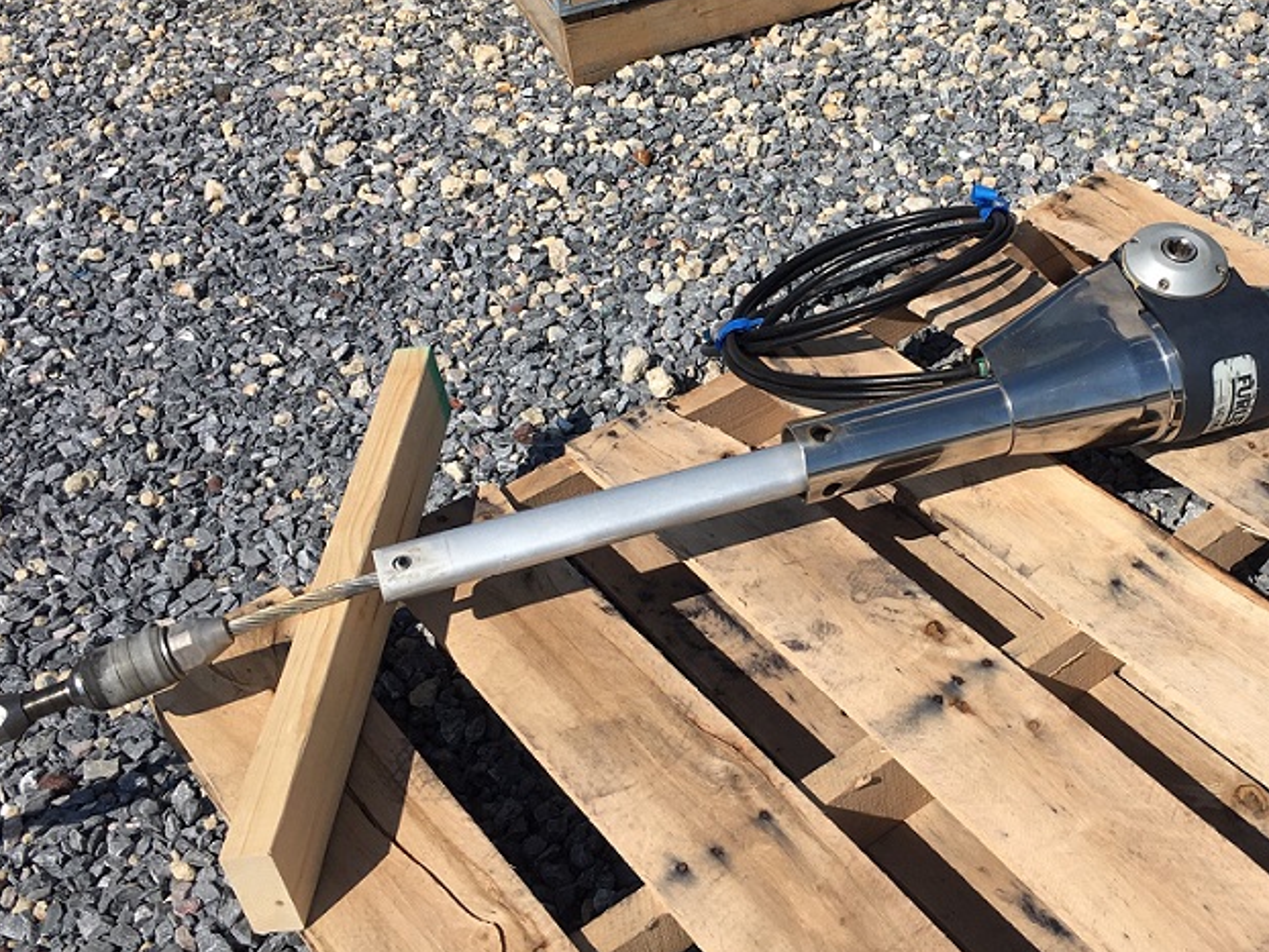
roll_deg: +5.2
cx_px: 860
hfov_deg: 42.3
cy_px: 377
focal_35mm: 44
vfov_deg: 32.8
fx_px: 1614
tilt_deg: -35.4
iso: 25
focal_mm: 4.15
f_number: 2.2
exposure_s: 1/2481
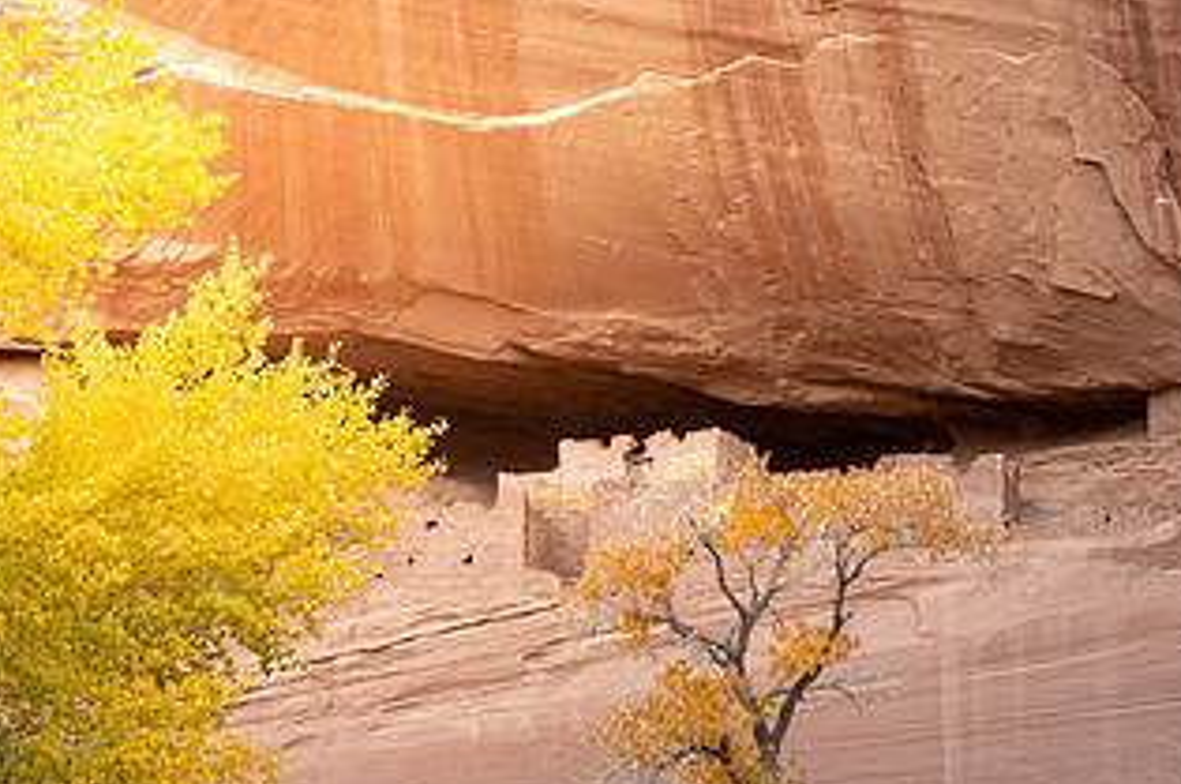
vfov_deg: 10.6
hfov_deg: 15.9
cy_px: 450
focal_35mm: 129
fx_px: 4225
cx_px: 585
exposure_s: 1/1250
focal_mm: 70
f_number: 4.5
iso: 400
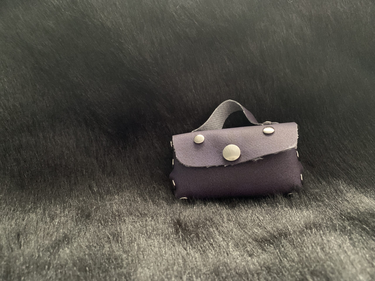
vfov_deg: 53.1
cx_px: 188
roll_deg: +5.9
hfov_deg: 67.3
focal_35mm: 26
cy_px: 140
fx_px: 282
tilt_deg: -9.1
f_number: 1.8
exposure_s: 1/21
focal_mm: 4.25
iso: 800
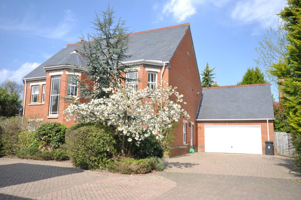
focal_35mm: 30
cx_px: 150
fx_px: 251
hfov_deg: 62.0
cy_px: 100
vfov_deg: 43.5
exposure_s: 1/100
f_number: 9
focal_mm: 20
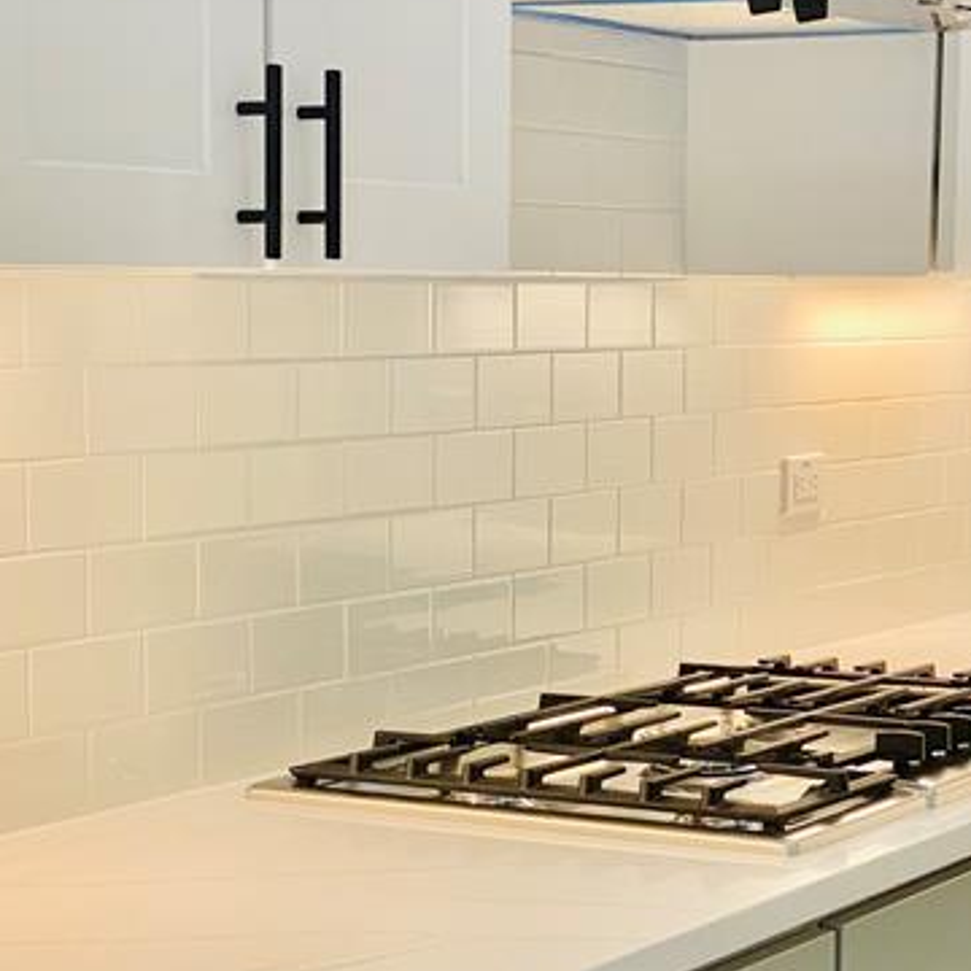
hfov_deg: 17.7
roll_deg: -0.8
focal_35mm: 98
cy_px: 650
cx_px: 537
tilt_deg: -6.2
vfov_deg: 17.7
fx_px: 3110
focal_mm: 6
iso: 64
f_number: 2
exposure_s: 1/120
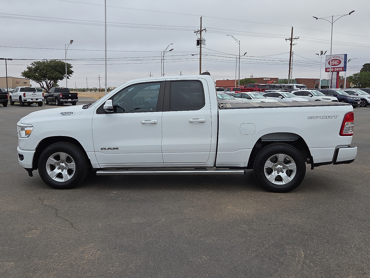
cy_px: 139
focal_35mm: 37
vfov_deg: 38.7
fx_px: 395
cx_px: 185
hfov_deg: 50.1
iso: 76
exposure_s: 1/2500
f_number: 1.8
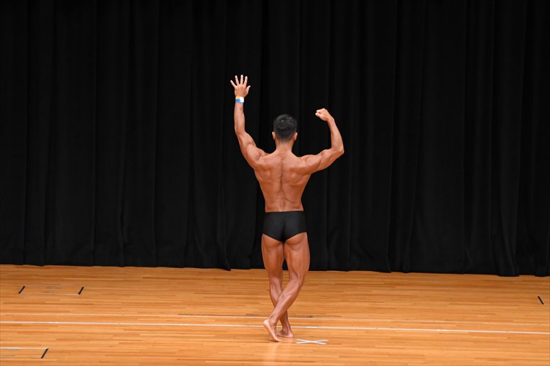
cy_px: 183
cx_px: 275
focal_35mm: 187
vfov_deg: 7.3
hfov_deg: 11.0
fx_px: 2856
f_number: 5.6
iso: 3200
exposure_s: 1/400
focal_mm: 125
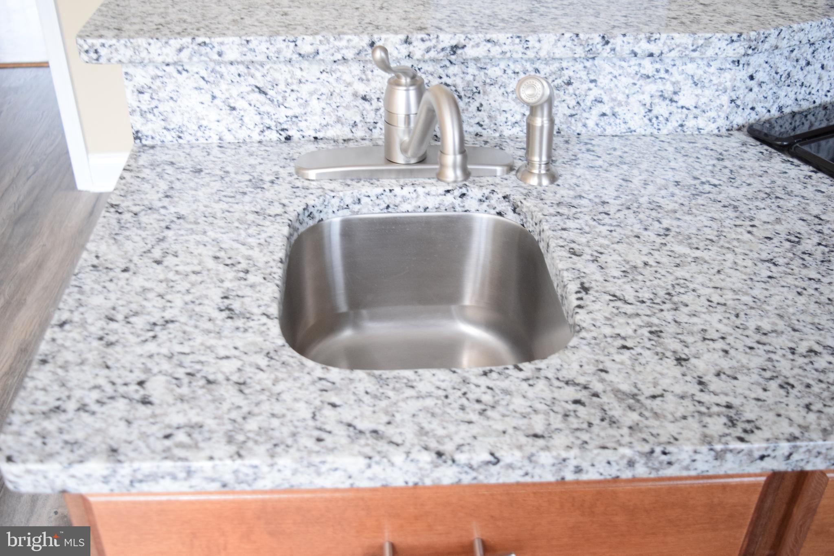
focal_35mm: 38
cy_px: 278
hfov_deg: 51.3
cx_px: 417
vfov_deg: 35.5
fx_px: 869
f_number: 4
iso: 1250
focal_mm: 25
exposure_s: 1/60
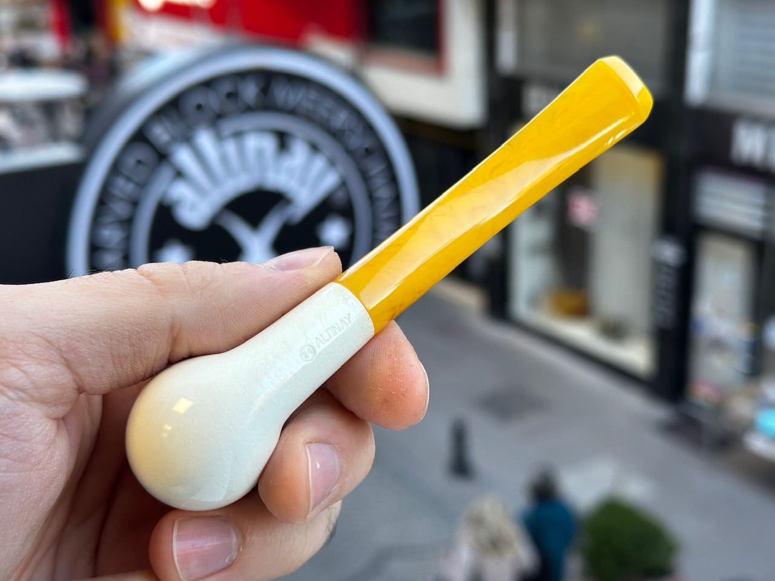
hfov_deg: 39.7
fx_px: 1075
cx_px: 388
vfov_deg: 30.3
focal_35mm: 48
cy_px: 290
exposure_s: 1/100
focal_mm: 6.86
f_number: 1.78
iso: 50
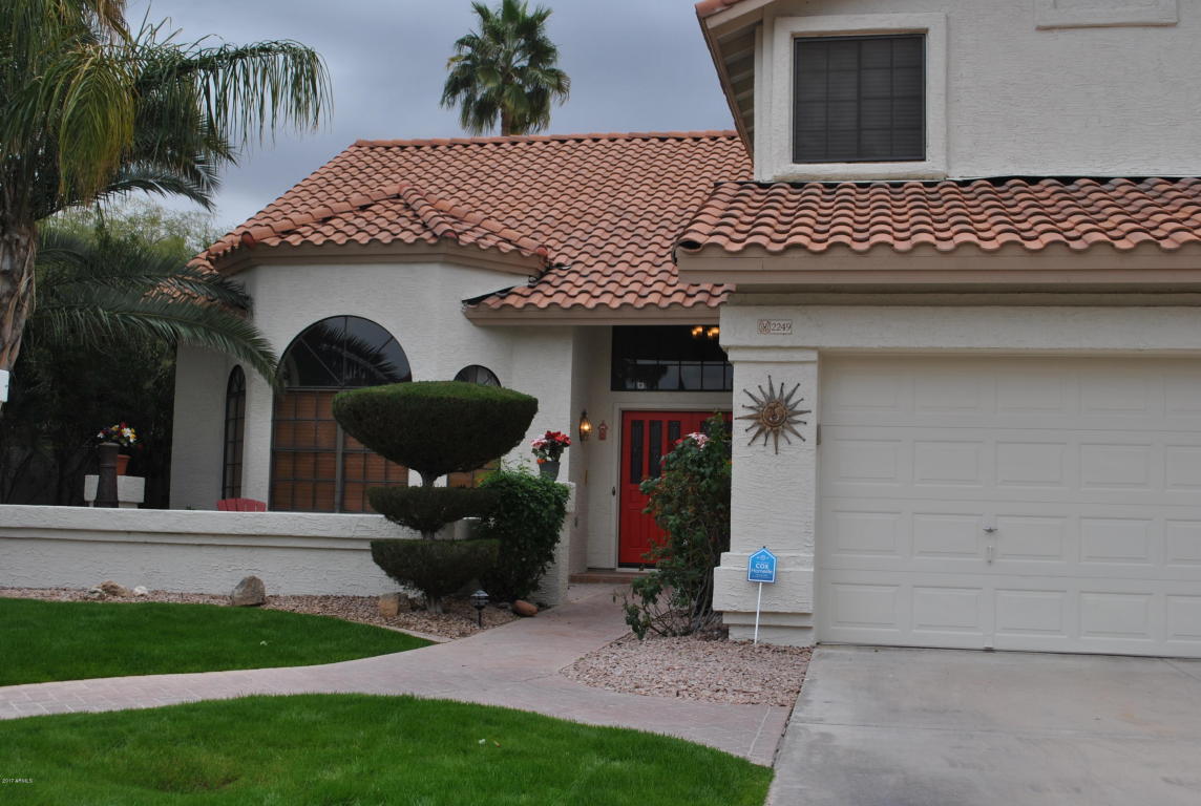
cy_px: 403
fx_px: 1304
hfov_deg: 49.5
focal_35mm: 39
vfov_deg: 34.4
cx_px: 600
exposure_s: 1/160
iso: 100
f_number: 6.3
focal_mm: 26
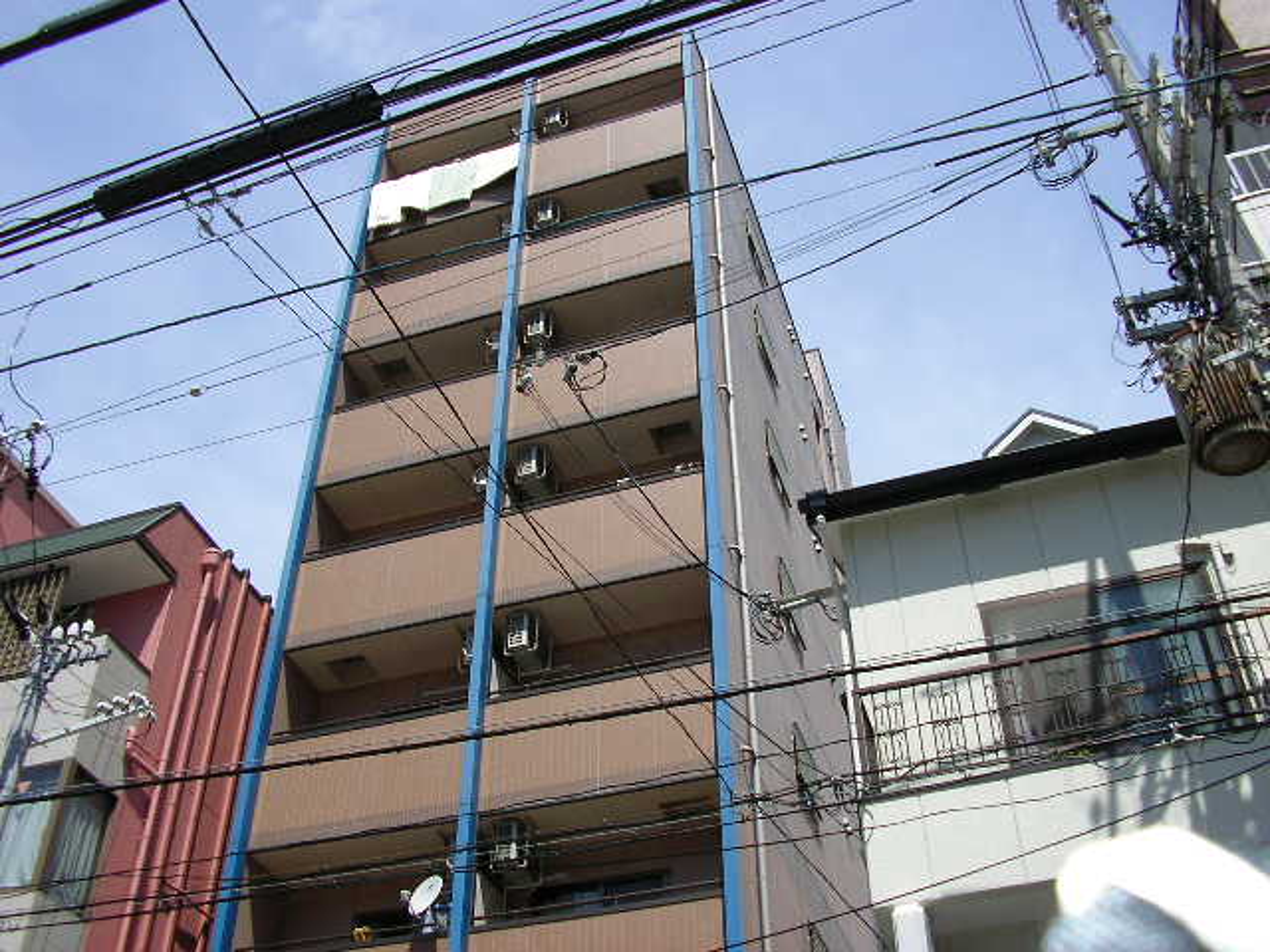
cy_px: 476
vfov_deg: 37.7
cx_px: 635
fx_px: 1394
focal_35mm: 38
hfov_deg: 49.0
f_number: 4.1
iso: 71
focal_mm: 5.8
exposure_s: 1/823
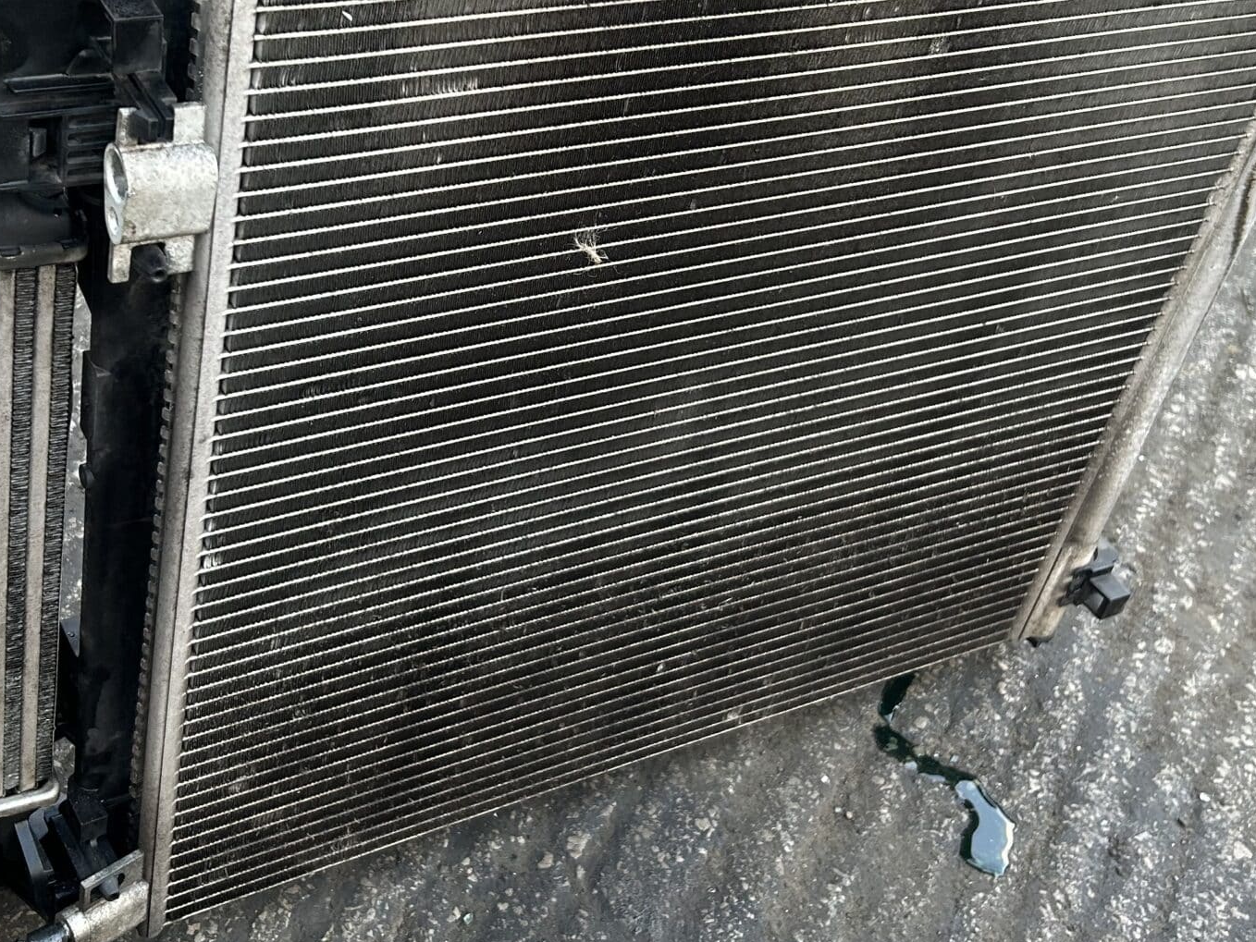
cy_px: 354
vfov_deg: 29.6
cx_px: 491
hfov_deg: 38.7
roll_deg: -12.3
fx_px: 1778
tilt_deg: -36.1
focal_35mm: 49
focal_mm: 5.7
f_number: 1.5
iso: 125
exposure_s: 1/114
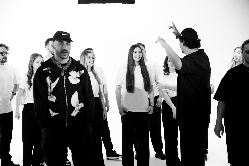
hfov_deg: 31.9
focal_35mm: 63
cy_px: 83
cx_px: 124
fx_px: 435
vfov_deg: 21.6
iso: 250
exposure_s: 1/160
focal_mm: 62.9
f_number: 2.8
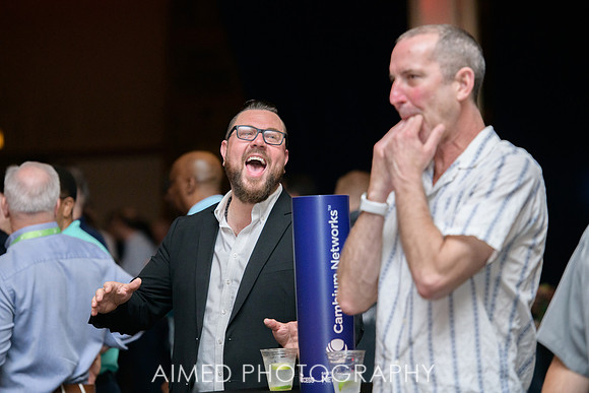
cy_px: 187
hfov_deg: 12.6
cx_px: 280
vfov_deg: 8.5
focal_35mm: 163
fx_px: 2659
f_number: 3.5
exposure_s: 1/250
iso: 2000
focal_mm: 155
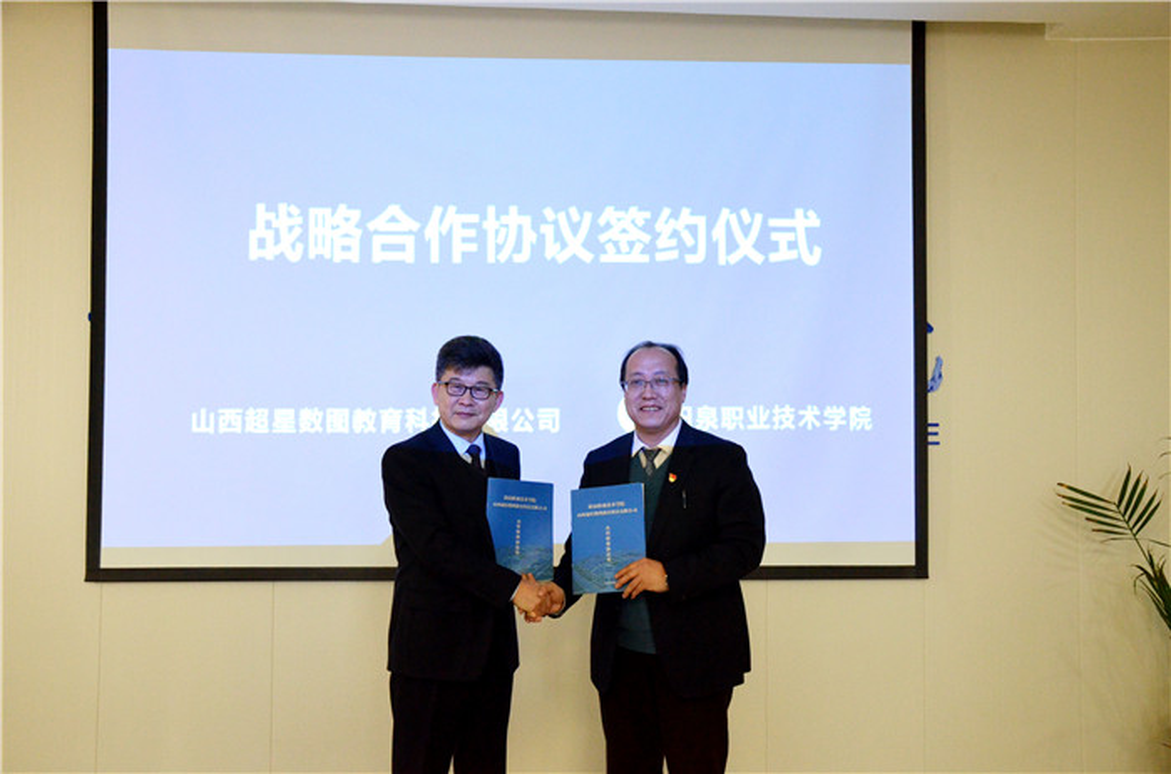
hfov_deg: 53.2
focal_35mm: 36
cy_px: 387
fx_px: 1168
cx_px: 586
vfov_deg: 36.7
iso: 2500
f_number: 6.3
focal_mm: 24
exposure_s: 1/160
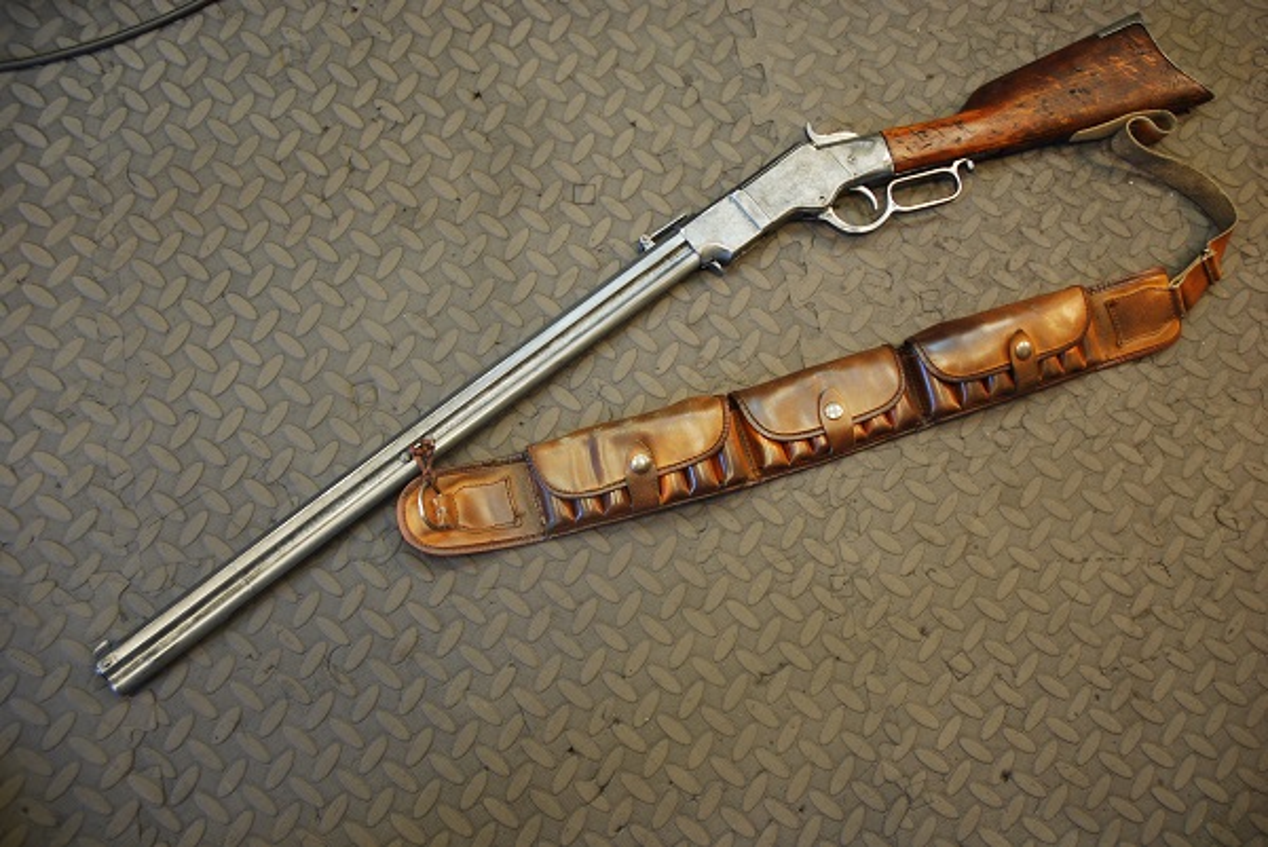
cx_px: 634
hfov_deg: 57.2
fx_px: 1163
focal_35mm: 33
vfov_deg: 40.0
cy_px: 424
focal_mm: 22
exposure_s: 1/30
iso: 360
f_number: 3.8
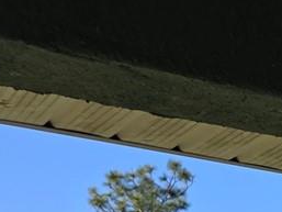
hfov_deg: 10.8
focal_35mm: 143
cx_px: 755
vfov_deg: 8.8
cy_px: 613
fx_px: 1165
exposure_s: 1/2843
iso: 80
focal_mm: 6.3
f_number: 1.7
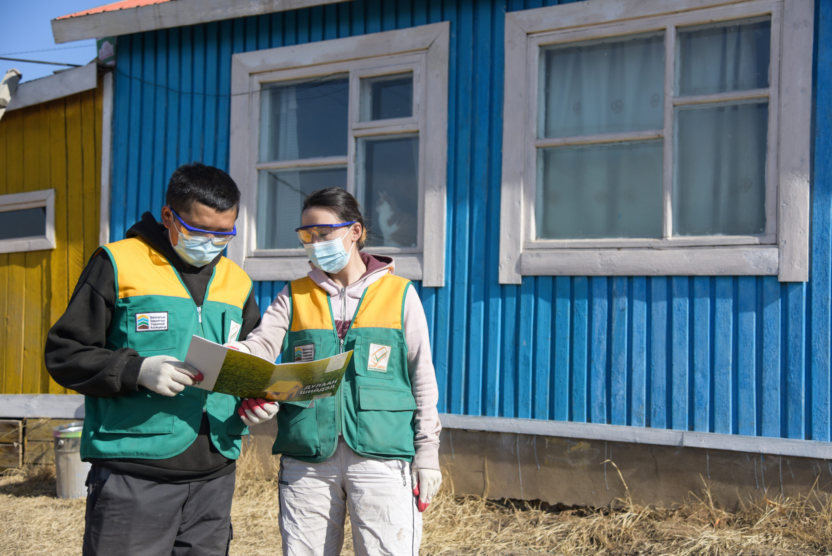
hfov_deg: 48.4
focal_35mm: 40
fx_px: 925
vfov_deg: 33.4
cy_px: 278
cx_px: 416
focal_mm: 40
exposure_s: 1/800
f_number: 4
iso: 100
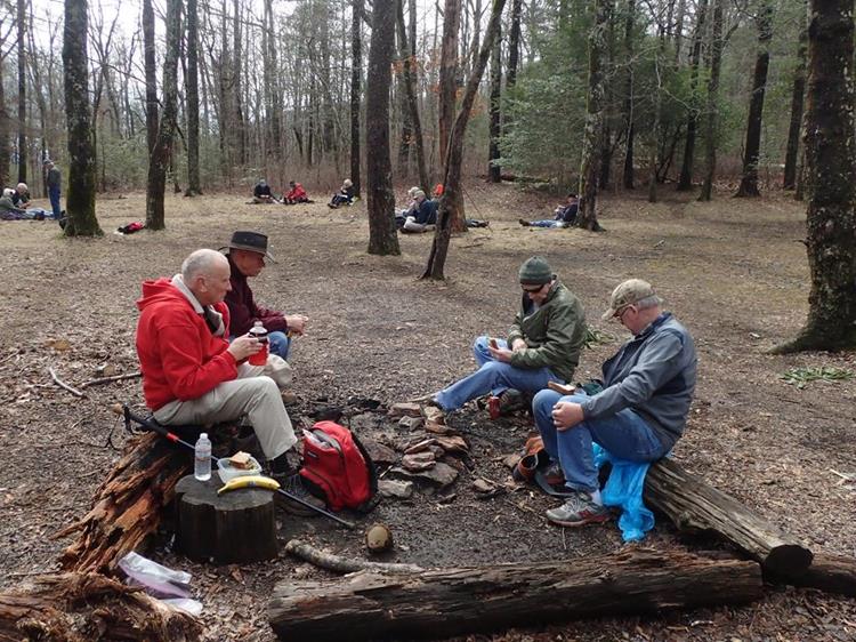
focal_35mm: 32
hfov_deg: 56.8
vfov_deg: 44.1
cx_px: 428
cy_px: 321
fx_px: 791
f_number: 9
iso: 400
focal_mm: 5.87
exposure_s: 1/125
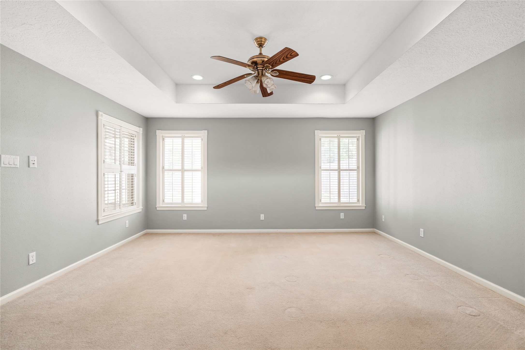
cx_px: 262
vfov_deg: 73.7
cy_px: 175
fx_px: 233
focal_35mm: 16
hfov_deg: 96.7
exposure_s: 1/2
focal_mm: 16
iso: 200
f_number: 9
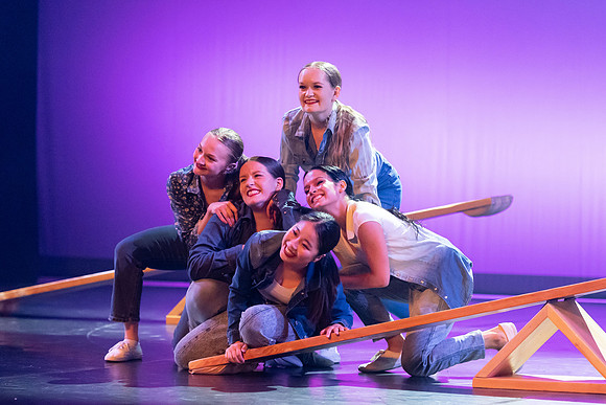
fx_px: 2946
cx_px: 291
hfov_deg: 11.7
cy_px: 223
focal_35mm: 175
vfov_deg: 7.9
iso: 6400
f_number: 2.8
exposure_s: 1/400
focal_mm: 135
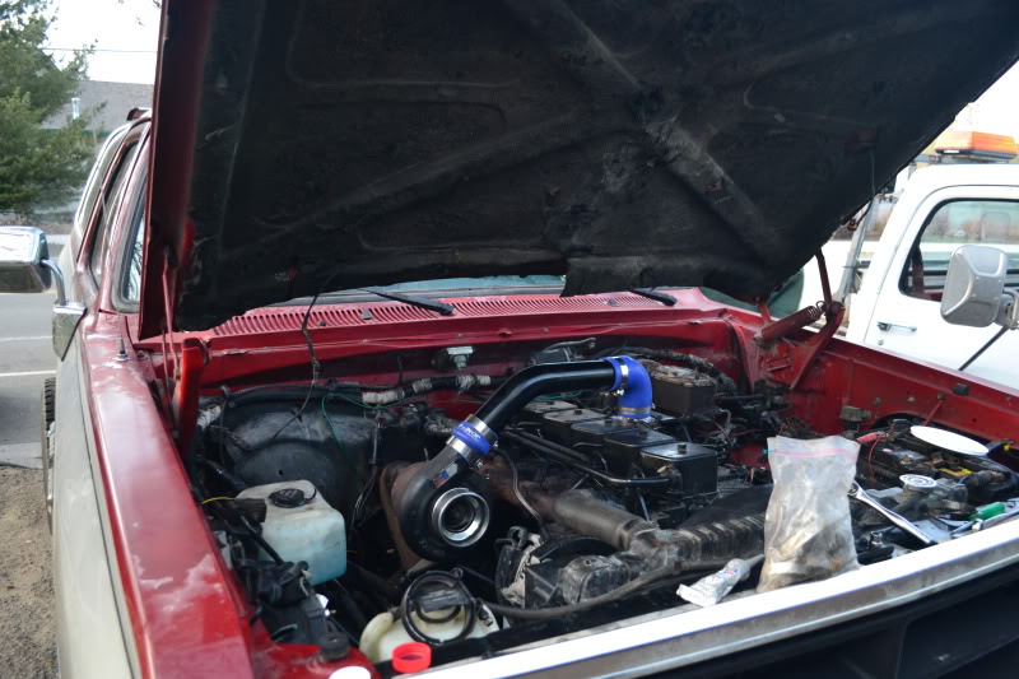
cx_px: 510
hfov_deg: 61.9
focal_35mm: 30
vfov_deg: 43.6
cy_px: 340
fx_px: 849
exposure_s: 1/30
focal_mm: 20
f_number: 3.8
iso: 800
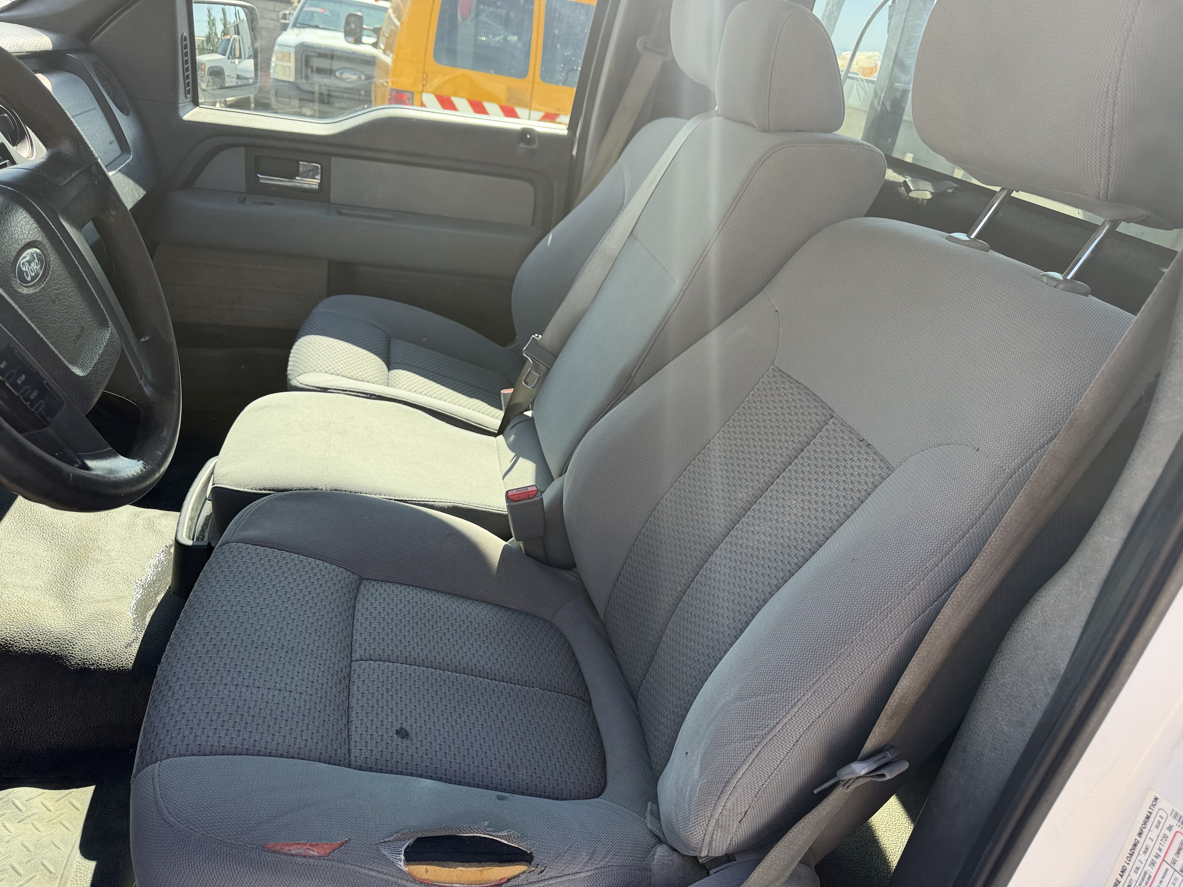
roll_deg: -9.3
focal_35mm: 24
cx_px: 592
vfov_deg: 56.8
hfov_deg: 71.6
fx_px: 820
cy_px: 444
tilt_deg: -22.2
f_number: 1.78
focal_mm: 6.76
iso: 100
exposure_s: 1/822
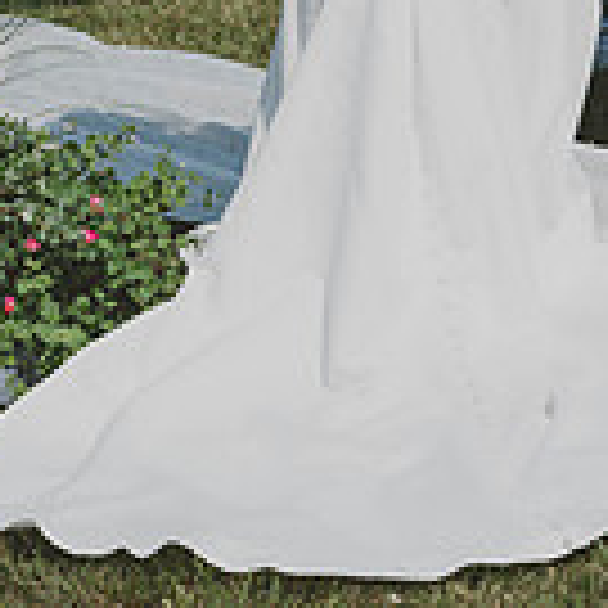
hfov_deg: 10.4
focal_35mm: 167
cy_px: -221
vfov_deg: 10.2
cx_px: 570
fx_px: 3319
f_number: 8
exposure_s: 1/500
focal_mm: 59
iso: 100
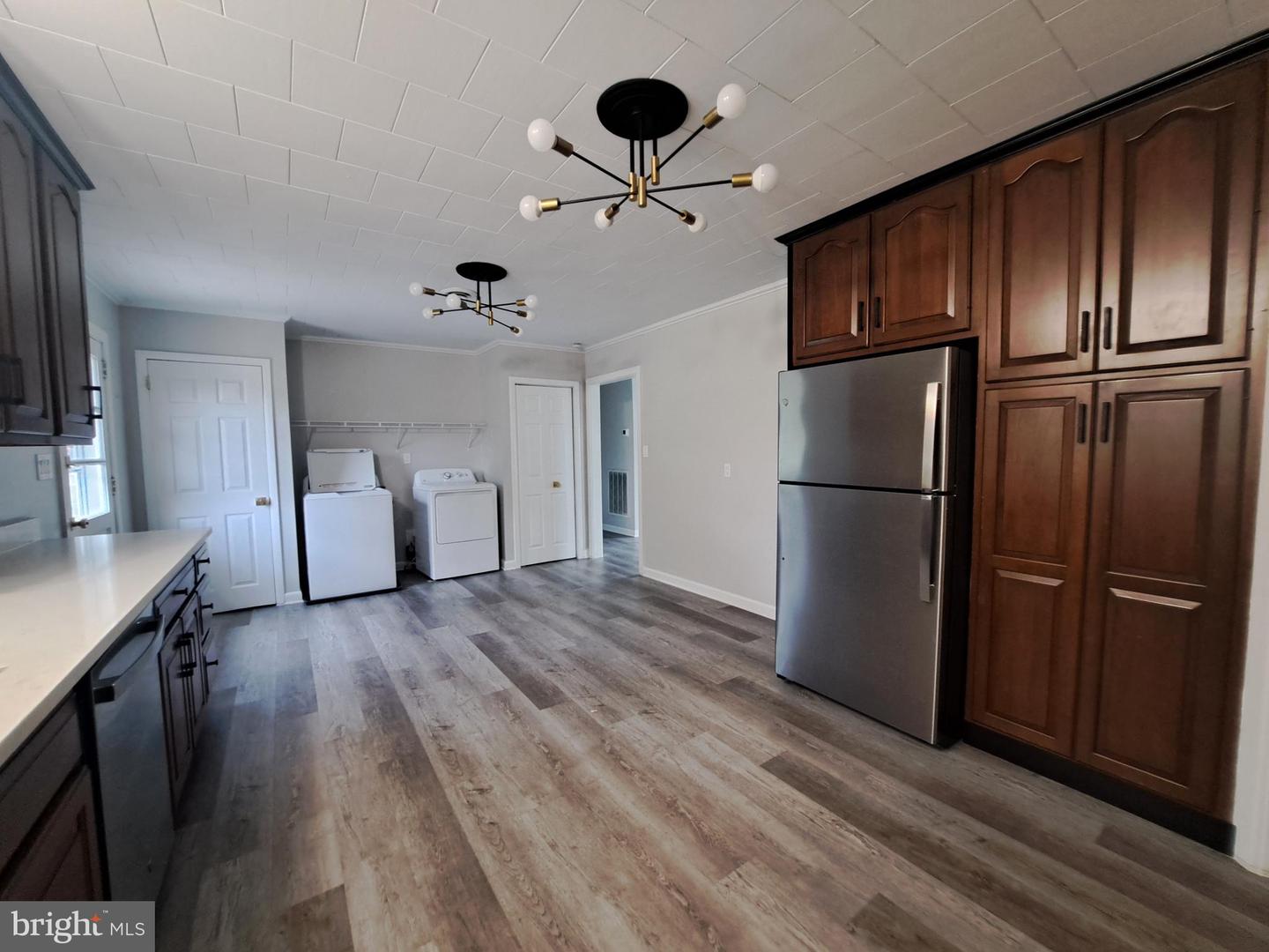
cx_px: 634
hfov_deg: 106.2
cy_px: 476
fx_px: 477
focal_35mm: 13
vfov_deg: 89.9
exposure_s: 1/24
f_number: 2.2
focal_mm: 1.74
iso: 200
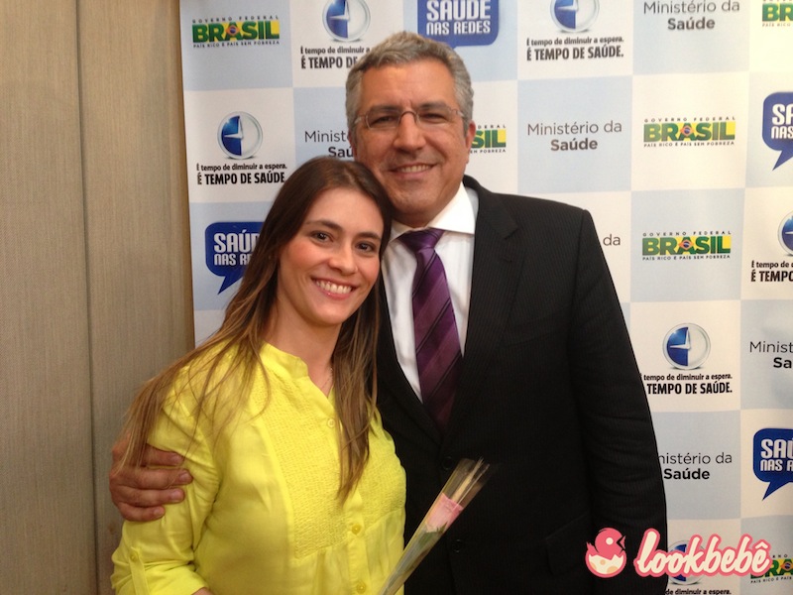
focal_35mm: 33
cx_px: 396
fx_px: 756
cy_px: 298
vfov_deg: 42.9
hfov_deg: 55.4
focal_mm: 4.13
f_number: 2.4
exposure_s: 1/20
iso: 160
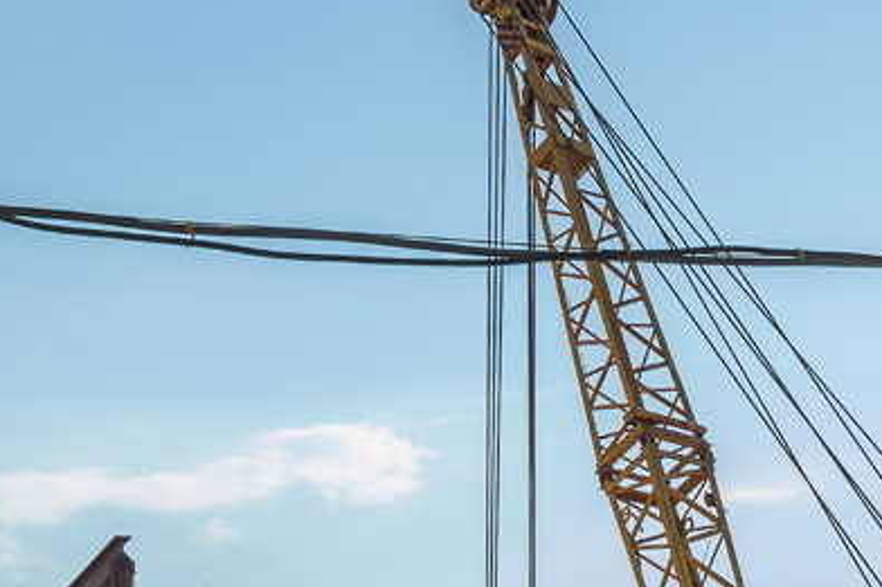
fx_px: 2584
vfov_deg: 12.5
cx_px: 1042
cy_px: 821
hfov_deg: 18.4
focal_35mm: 106
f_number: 7.1
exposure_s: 1/500
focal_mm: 23
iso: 200
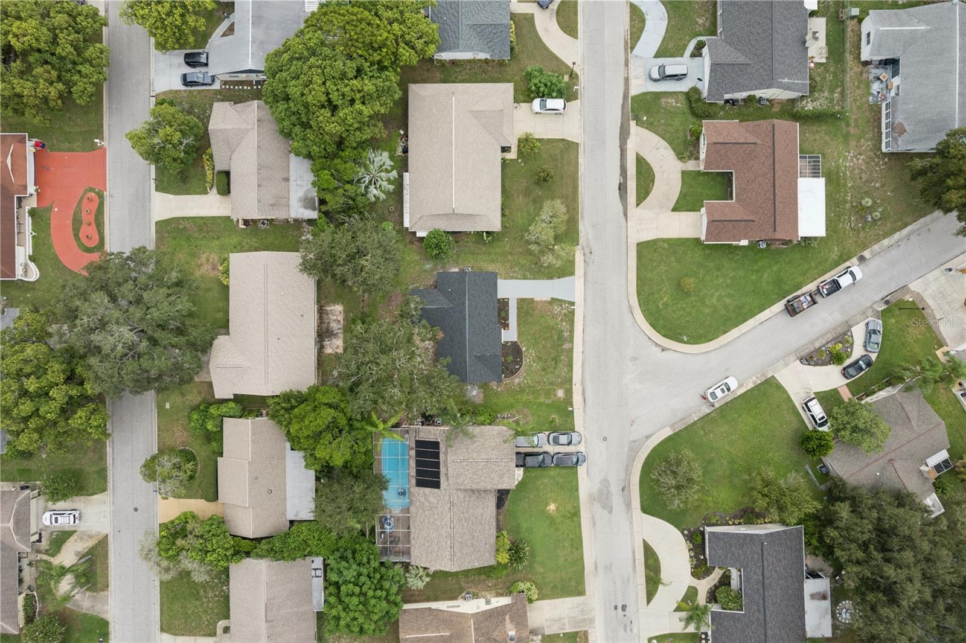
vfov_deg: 57.2
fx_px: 590
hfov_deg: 78.6
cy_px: 322
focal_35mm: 22
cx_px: 483
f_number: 2.8
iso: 110
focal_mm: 8.4
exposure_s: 1/640
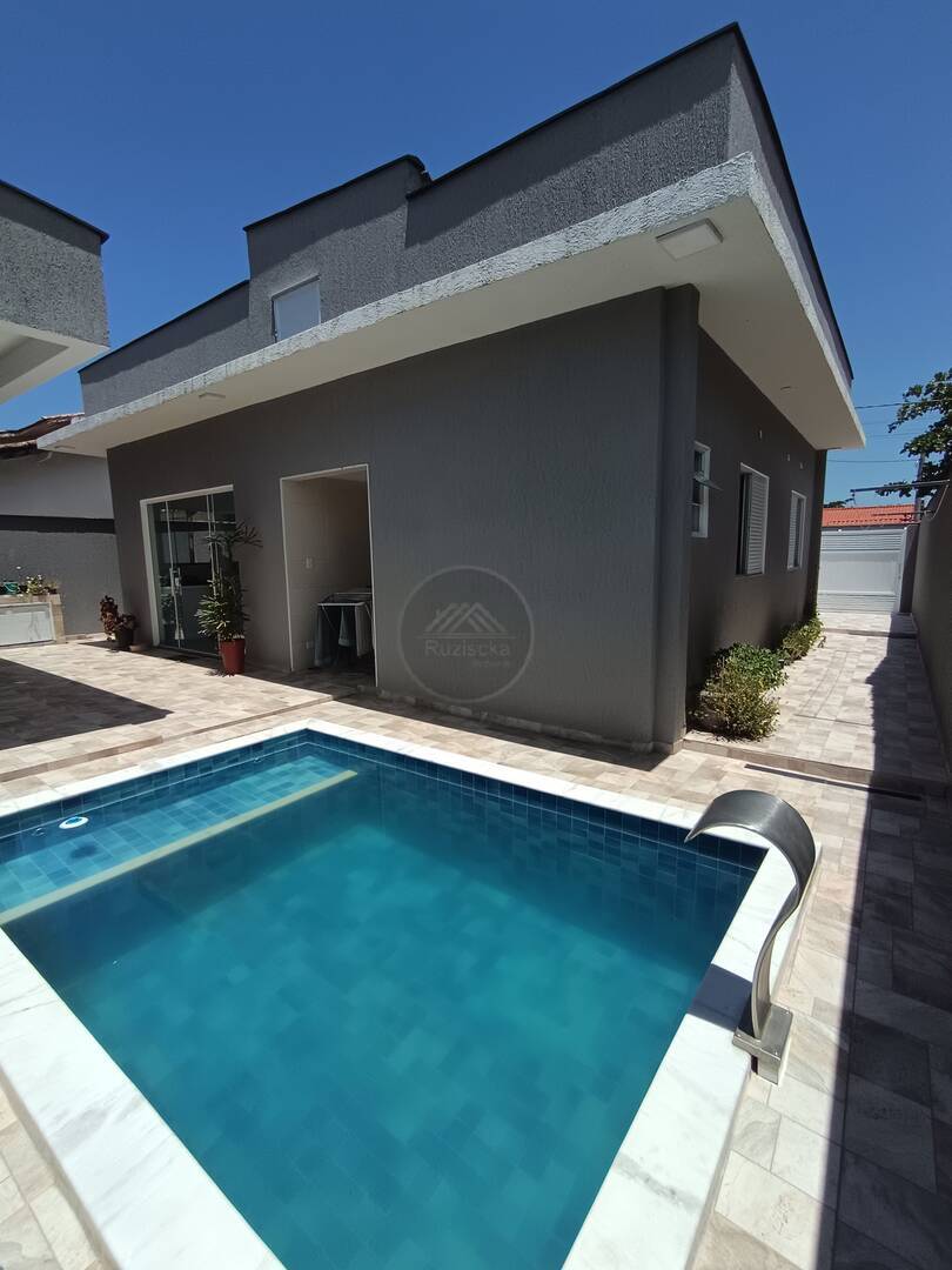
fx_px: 550
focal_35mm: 15
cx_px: 476
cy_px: 635
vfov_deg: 98.2
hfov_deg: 81.7
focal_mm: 1.65
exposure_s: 1/2198
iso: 60
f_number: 2.2
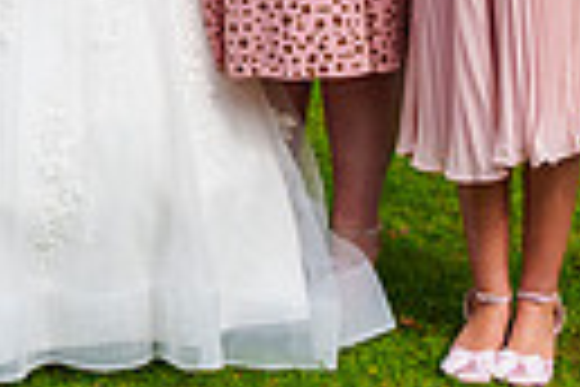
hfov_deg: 12.9
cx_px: 13
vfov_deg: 8.2
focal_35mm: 158
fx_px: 2545
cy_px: -401
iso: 800
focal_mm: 33
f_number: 3.5
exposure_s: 1/8000
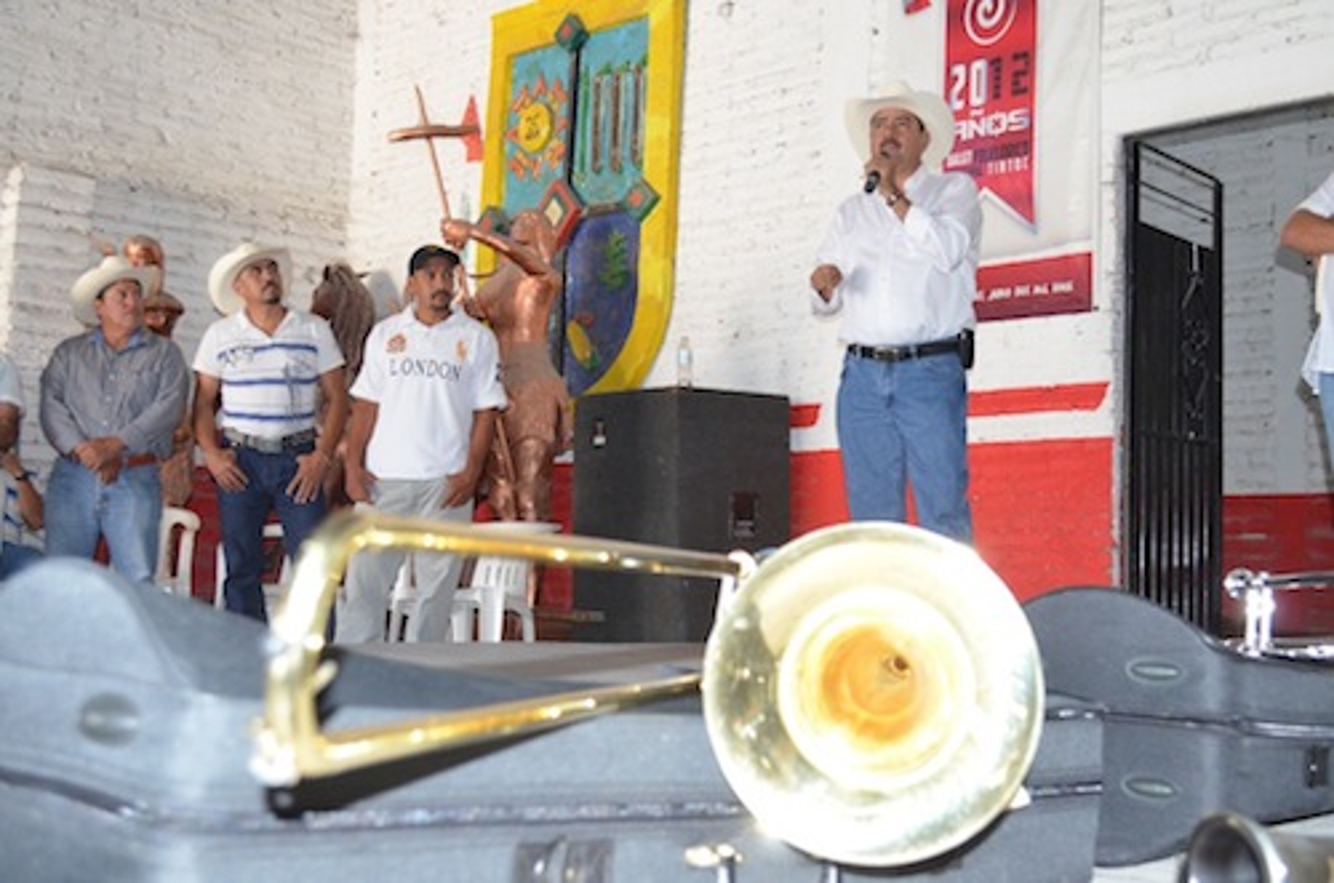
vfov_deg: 30.7
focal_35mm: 44
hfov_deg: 45.0
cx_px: 667
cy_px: 442
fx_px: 1608
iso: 2000
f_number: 5
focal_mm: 29
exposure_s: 1/100
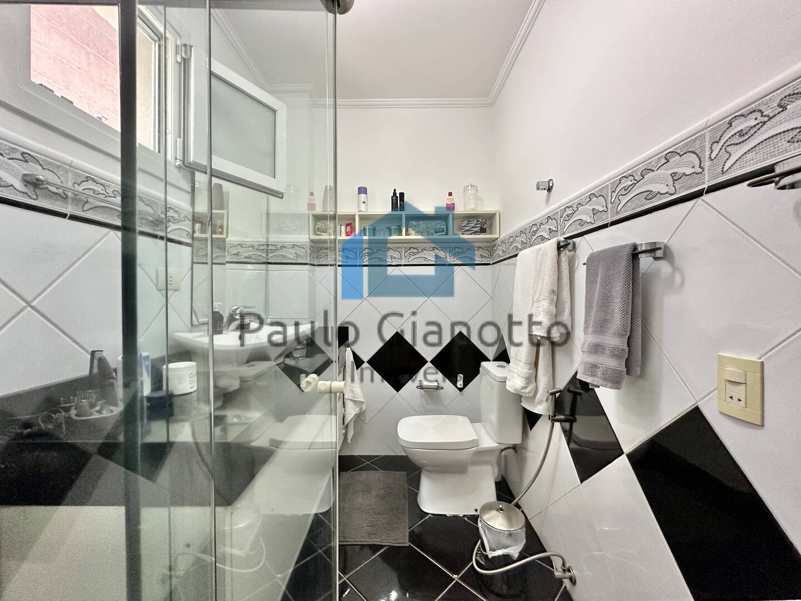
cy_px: 300
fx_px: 324
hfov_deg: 102.1
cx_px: 400
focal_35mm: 14
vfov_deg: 85.7
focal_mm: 2.22
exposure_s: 1/120
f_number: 2.2
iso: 320
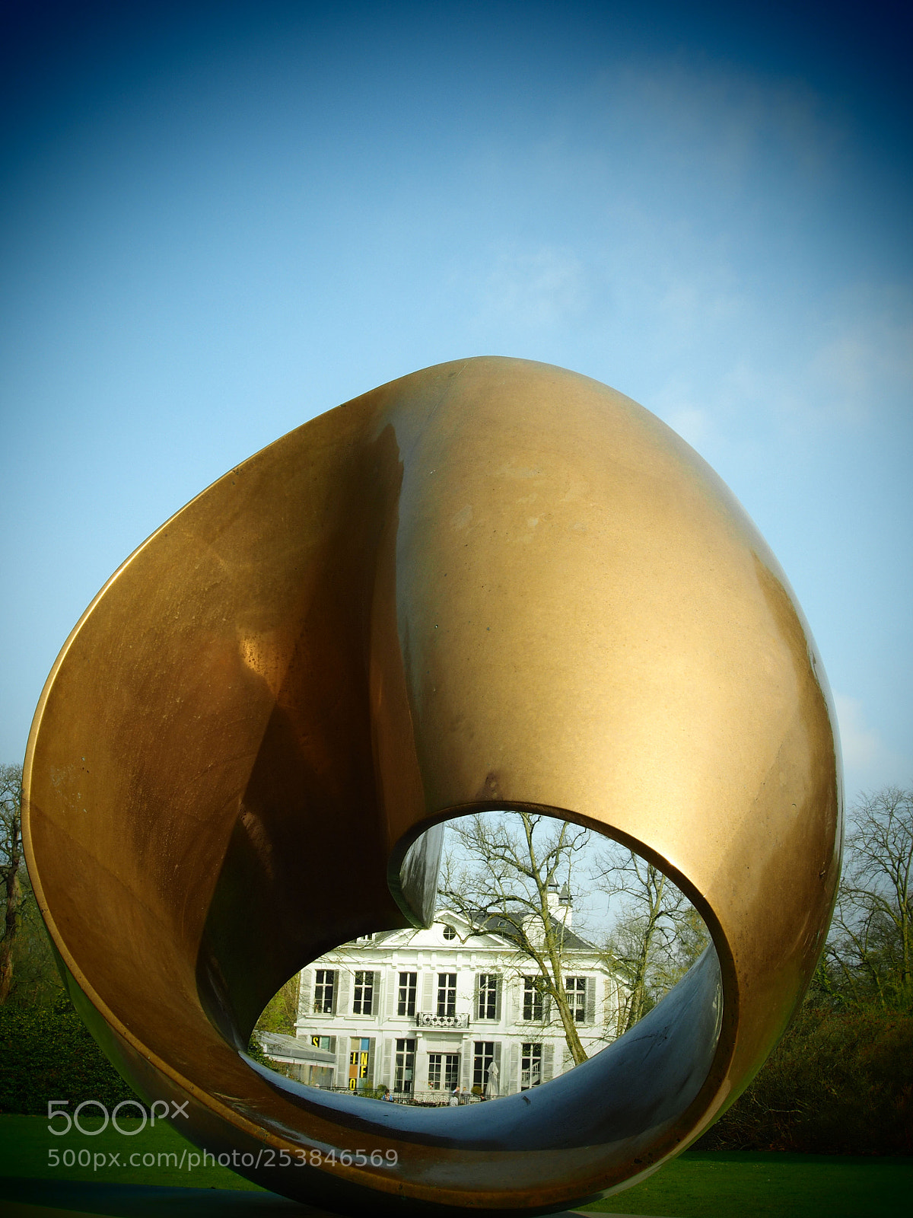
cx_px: 456
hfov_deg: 31.5
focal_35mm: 46
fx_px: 1618
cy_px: 609
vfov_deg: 41.2
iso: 200
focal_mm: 23
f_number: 16
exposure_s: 1/80
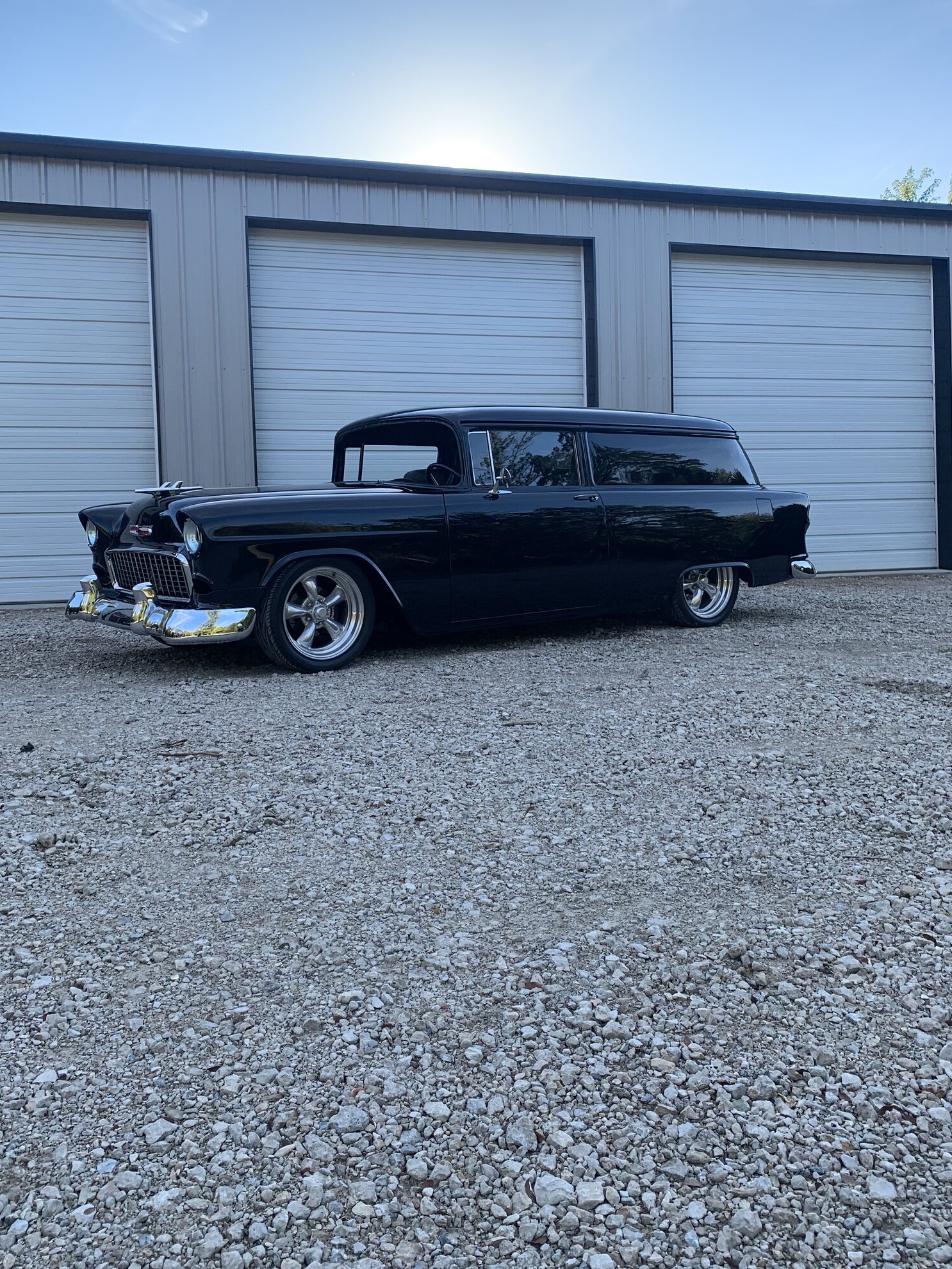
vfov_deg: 63.4
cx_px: 449
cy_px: 598
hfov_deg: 49.7
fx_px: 1027
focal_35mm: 28
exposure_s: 1/706
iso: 25
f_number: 1.8
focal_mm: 4.25
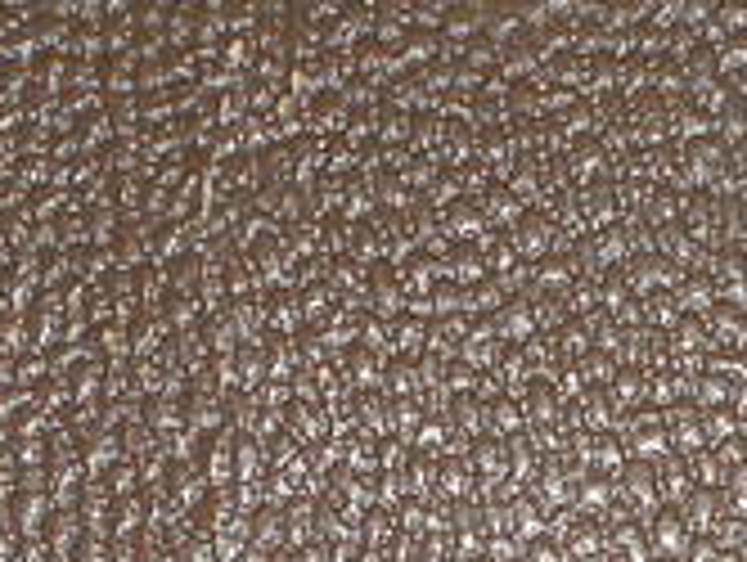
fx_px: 3955
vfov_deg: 8.0
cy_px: 755
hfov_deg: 10.8
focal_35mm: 183
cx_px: 261
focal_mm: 6.3
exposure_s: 1/60
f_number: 4.4
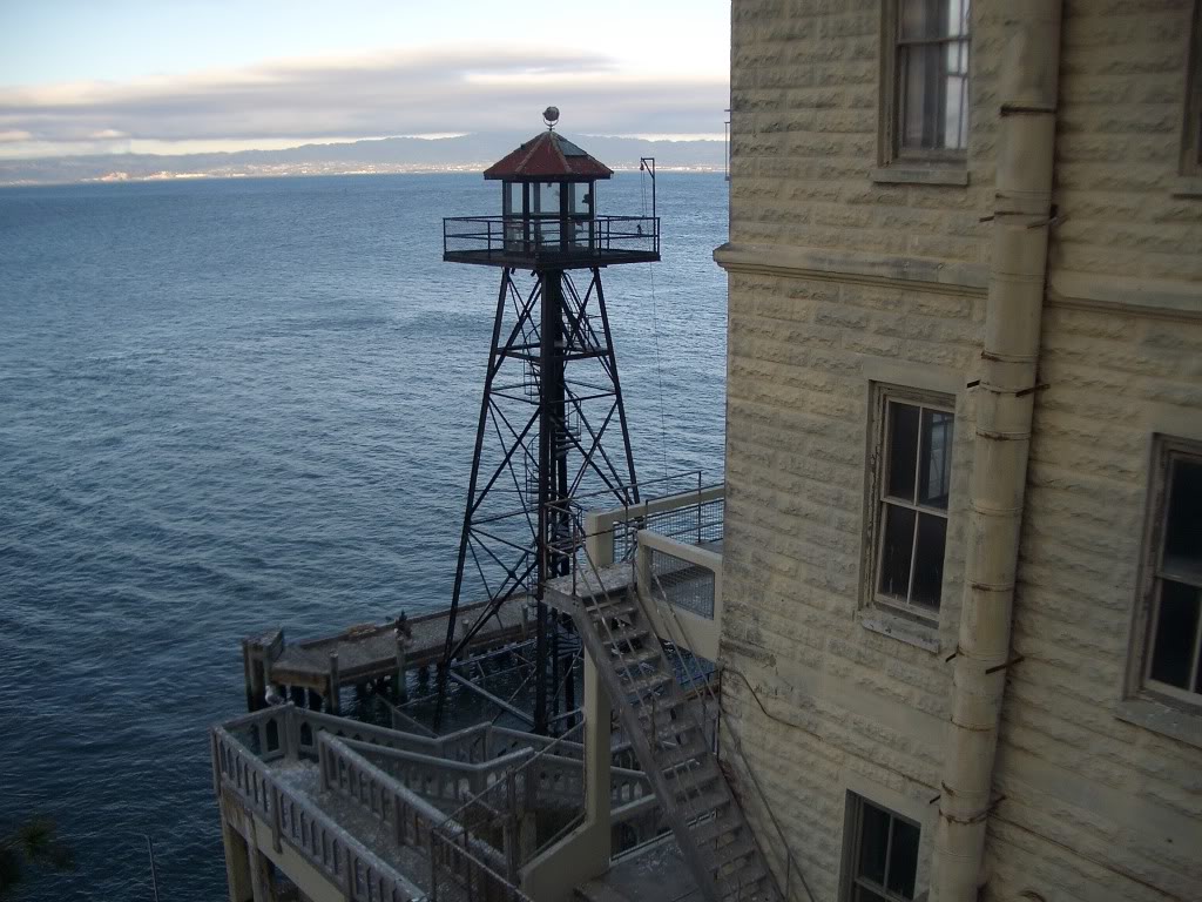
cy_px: 451
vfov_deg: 40.7
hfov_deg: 52.6
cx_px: 601
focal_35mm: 35
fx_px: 1215
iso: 50
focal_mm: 5.8
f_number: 2.6
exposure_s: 1/320
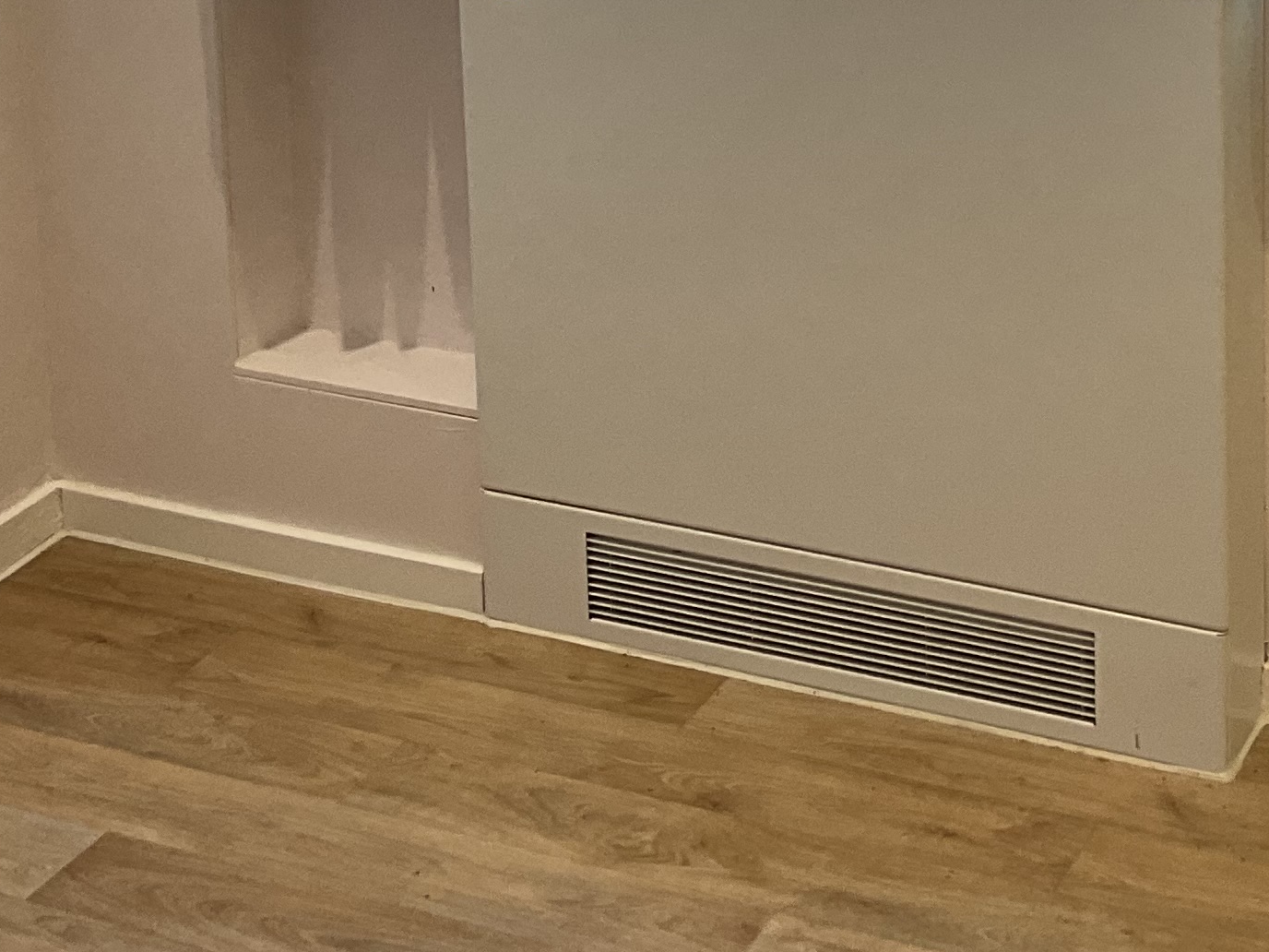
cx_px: 872
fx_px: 3116
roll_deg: +1.3
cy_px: -325
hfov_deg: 22.9
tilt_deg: -11.4
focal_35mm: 85
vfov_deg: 16.3
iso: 32
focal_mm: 3
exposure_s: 1/100
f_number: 1.8
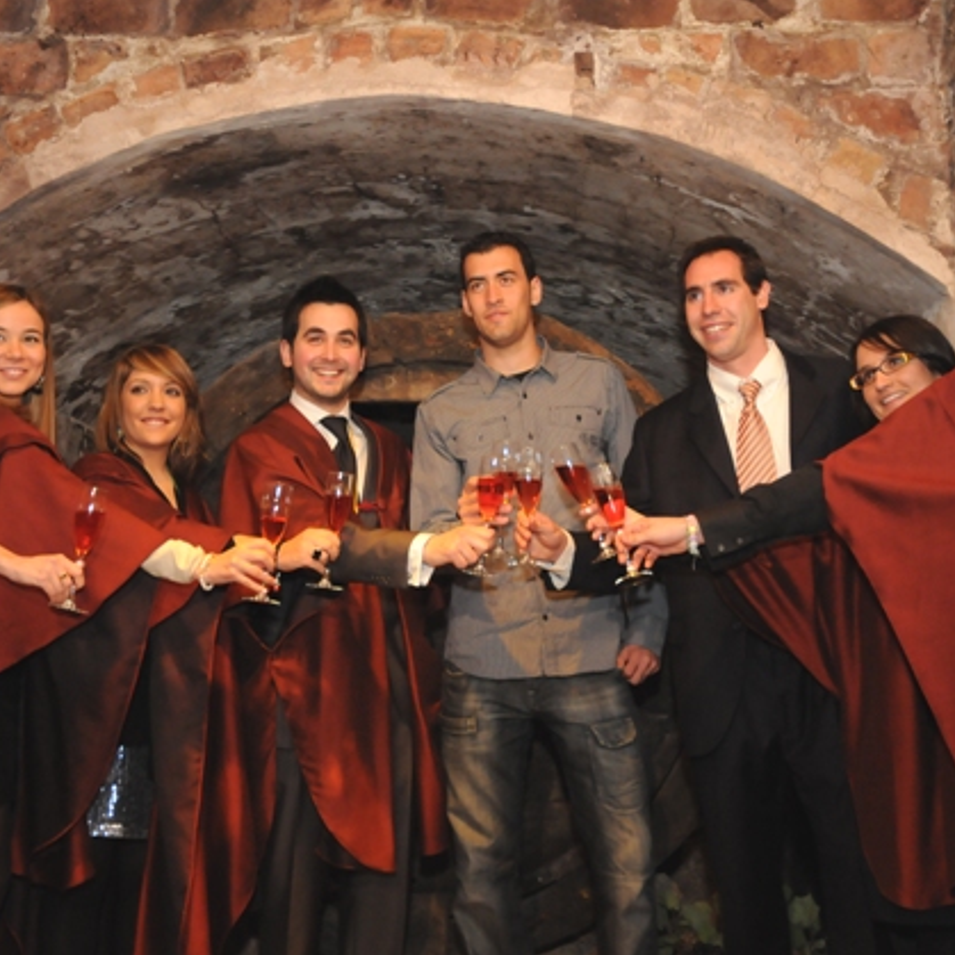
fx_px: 1518
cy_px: 473
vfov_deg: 34.9
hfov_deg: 34.9
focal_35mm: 49
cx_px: 467
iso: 1600
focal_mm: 25
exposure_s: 1/50
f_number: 4
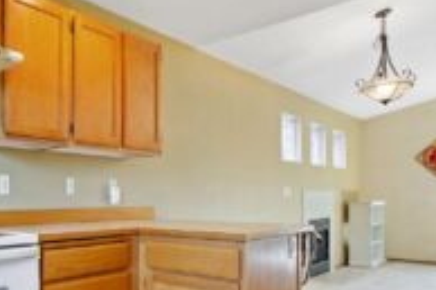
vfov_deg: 38.9
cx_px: 81
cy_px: 217
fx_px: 399
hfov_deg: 53.1
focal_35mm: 33
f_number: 10
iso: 100
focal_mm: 16
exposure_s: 1.3
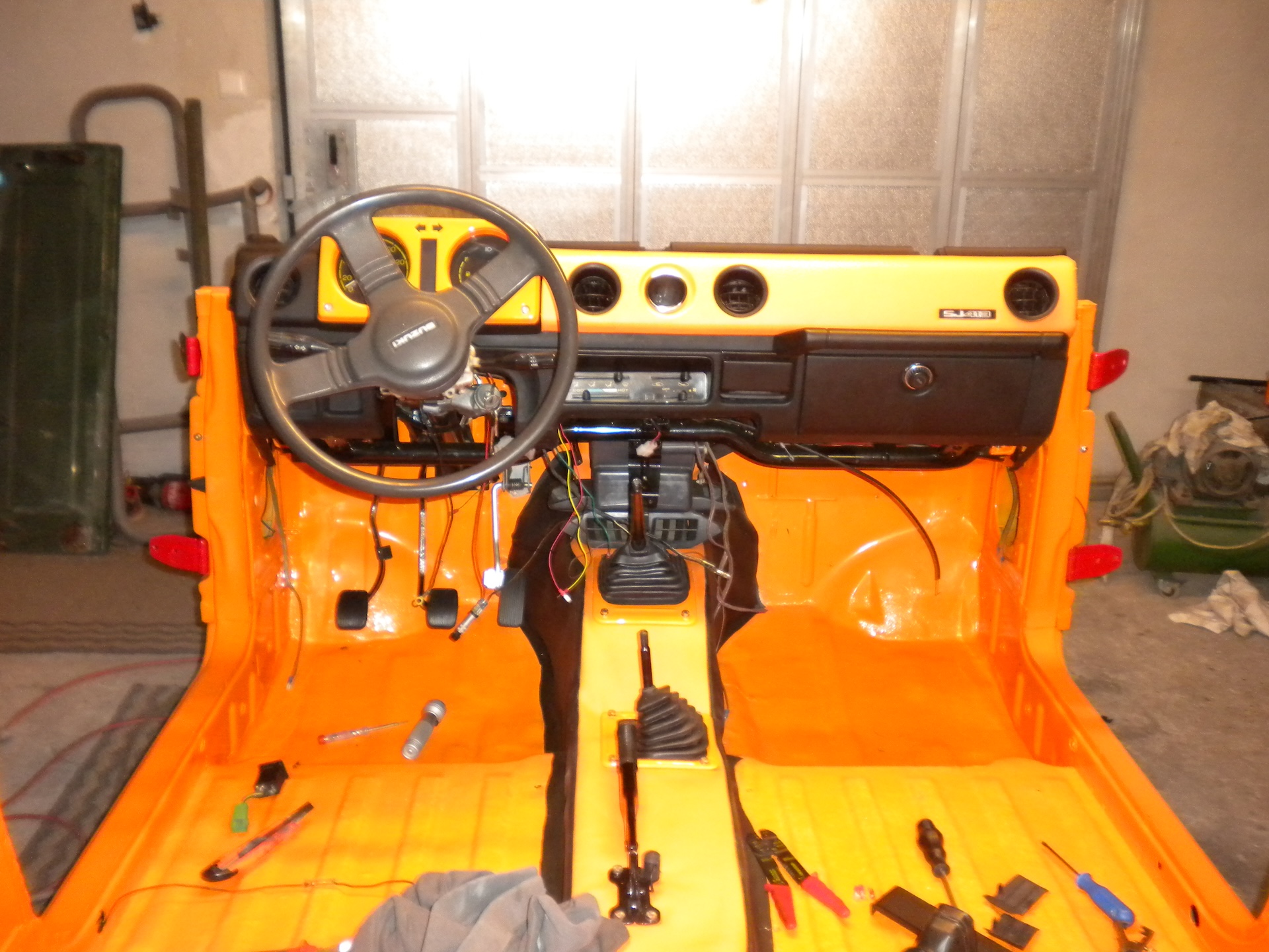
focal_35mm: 35
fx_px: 1283
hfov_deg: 52.6
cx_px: 634
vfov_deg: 40.7
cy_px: 476
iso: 400
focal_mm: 6.3
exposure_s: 1/30
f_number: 3.1
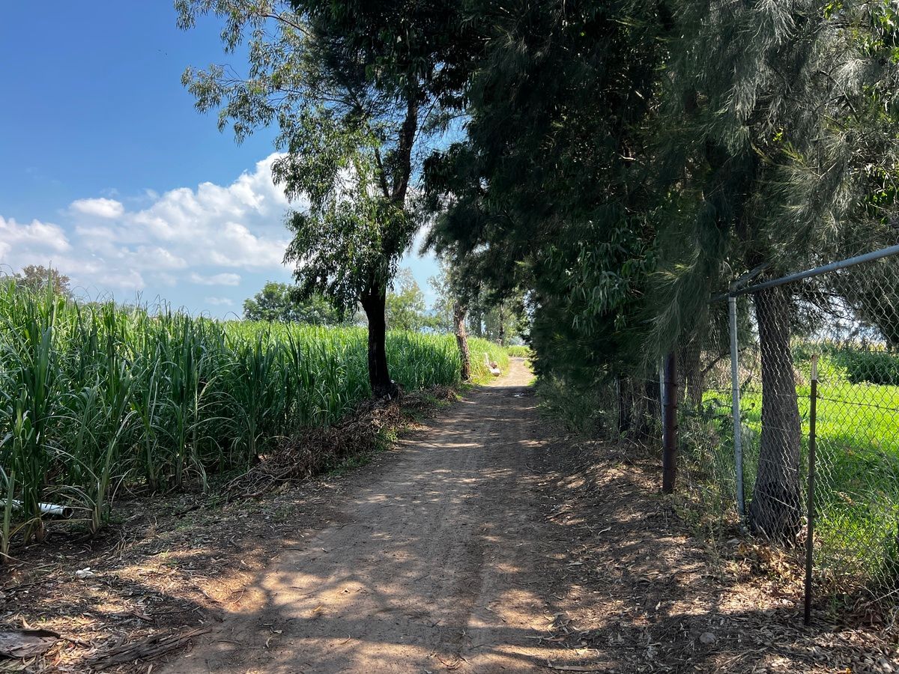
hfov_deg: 67.3
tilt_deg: +1.0
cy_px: 337
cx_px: 450
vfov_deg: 53.1
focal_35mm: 26
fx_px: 675
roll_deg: -2.3
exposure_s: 1/982
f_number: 1.5
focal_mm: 5.7
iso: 50
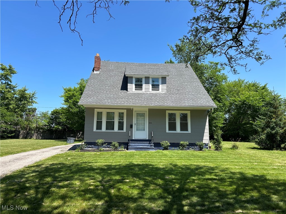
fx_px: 215
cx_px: 143
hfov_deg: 67.3
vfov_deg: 53.1
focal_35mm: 26
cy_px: 107
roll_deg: +0.2
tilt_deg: +8.6
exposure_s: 1/2571
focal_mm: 5.7
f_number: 1.5
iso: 50
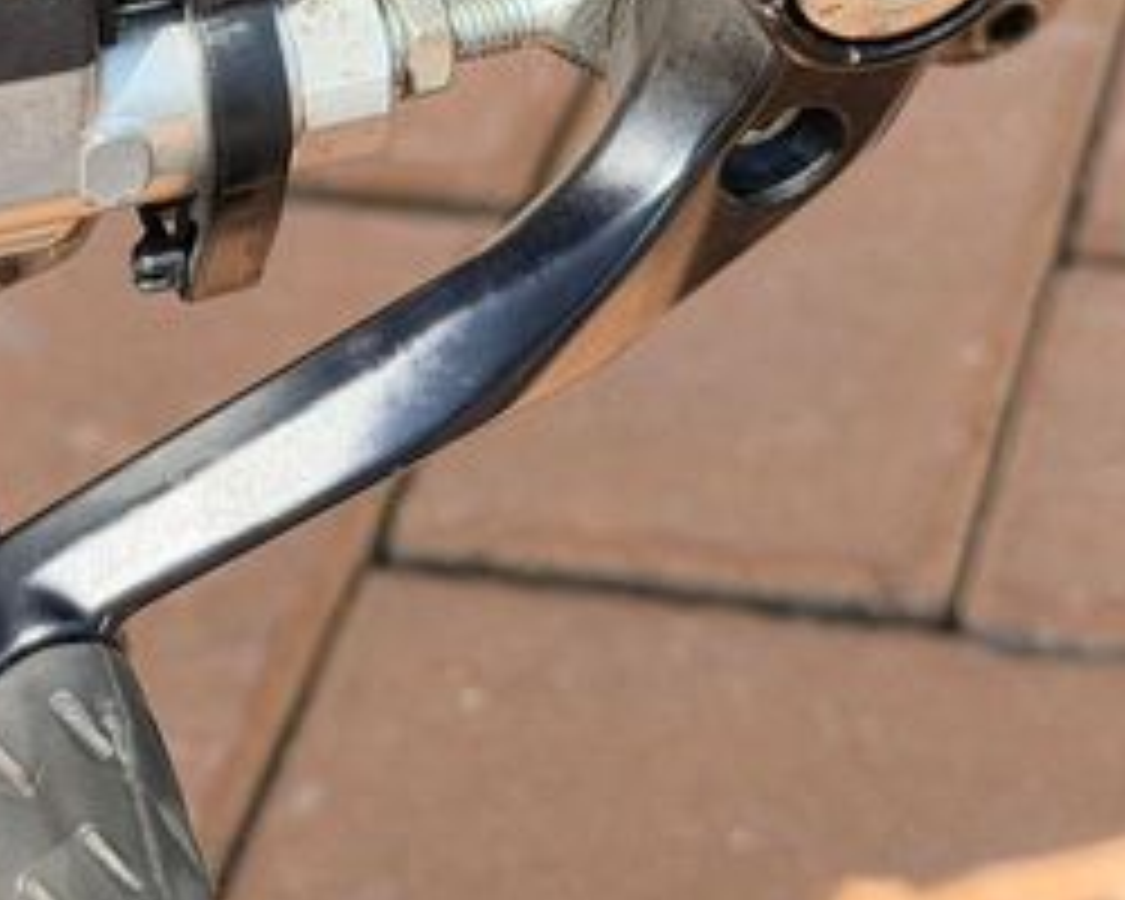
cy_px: 328
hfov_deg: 15.9
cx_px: 266
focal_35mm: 120
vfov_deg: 12.8
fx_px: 3995
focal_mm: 6.76
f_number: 1.78
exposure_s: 1/1715
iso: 100
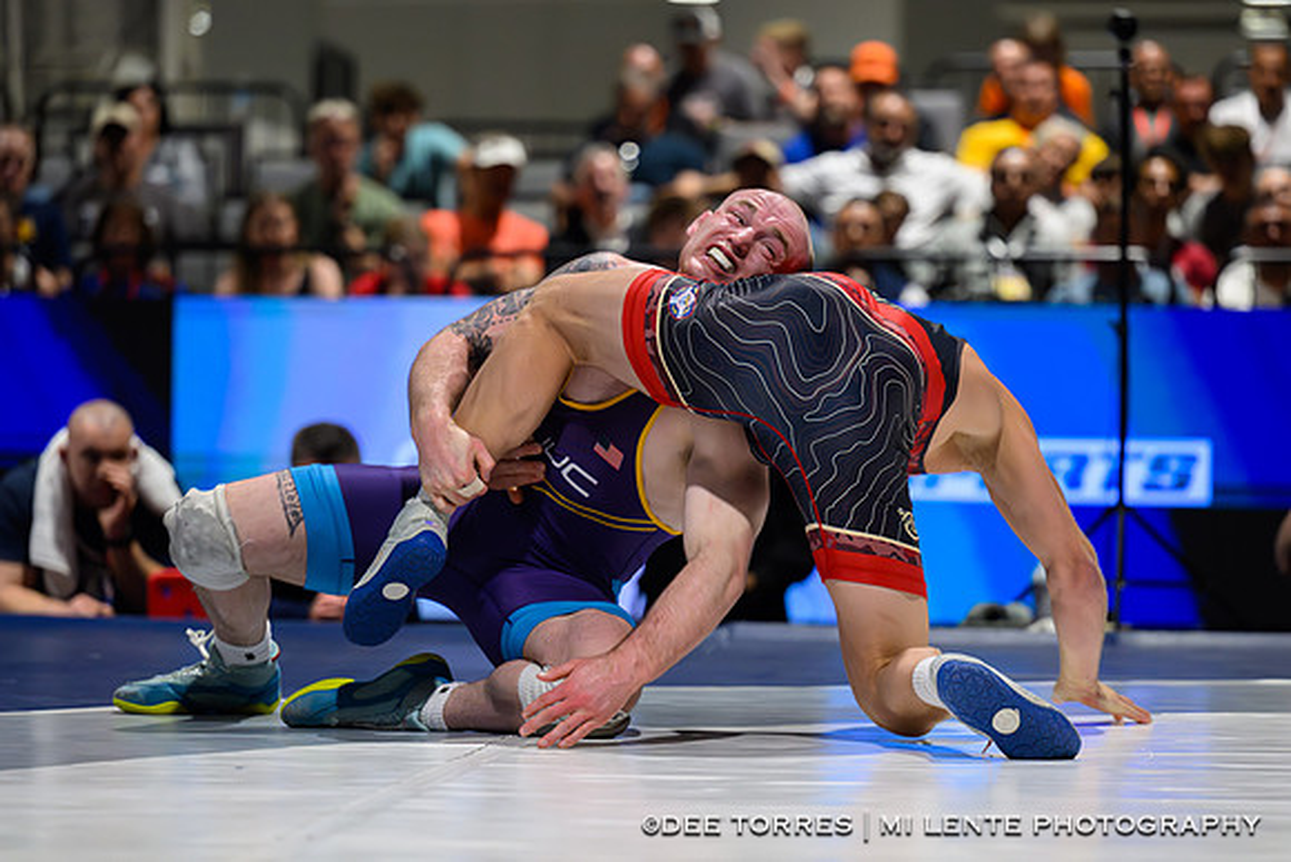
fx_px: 6305
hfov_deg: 11.7
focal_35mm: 176
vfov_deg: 7.8
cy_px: 520
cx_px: 640
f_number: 2.8
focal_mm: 140
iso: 5000
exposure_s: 1/640
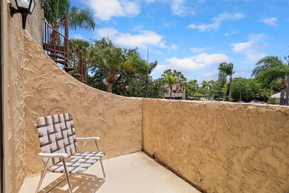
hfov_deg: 93.3
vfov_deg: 70.4
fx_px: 136
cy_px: 96
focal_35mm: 17
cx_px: 144
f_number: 8
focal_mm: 17
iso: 320
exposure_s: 1/1250
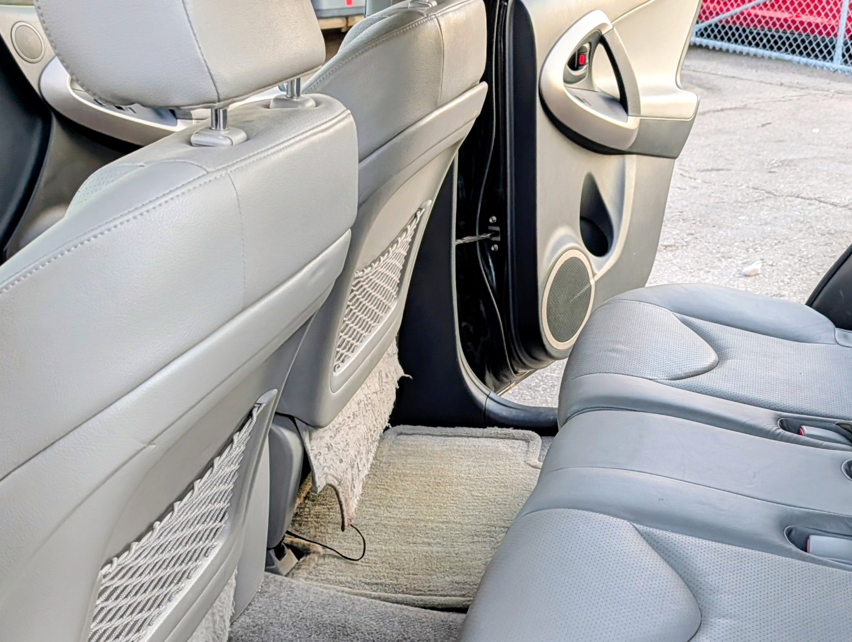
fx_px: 1159
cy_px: 473
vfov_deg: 30.5
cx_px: 596
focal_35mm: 47
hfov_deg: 39.7
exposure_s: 1/46.9
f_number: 1.68
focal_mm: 6.9
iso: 301
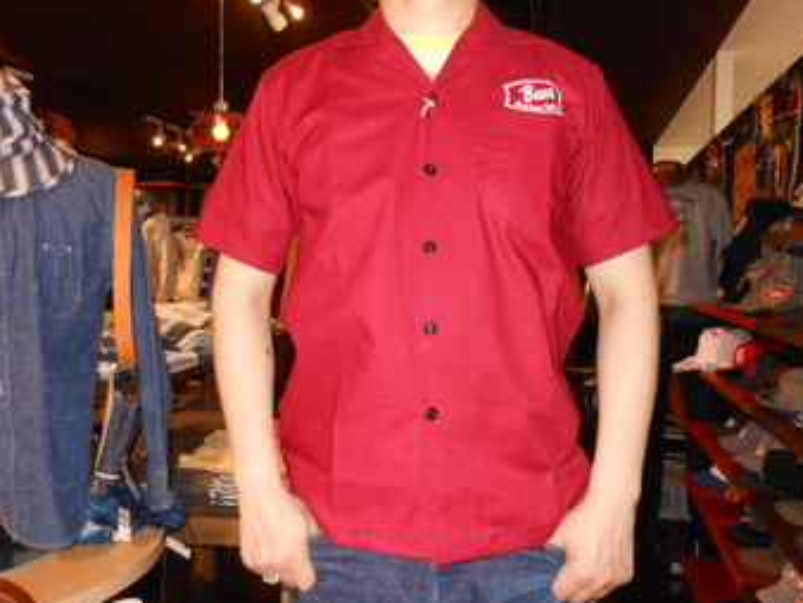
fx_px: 673
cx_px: 411
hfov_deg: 61.6
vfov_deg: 48.3
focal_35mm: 29
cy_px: 305
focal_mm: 5
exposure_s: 1/25
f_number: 3.7
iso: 200
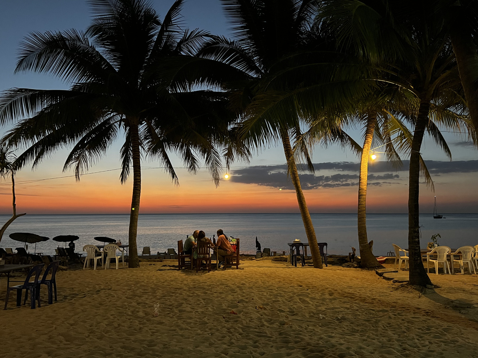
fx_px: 401
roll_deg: +0.2
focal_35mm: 29
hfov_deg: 61.6
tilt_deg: +4.6
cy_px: 181
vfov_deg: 48.2
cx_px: 252
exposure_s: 1/38
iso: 640
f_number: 1.5
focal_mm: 5.7
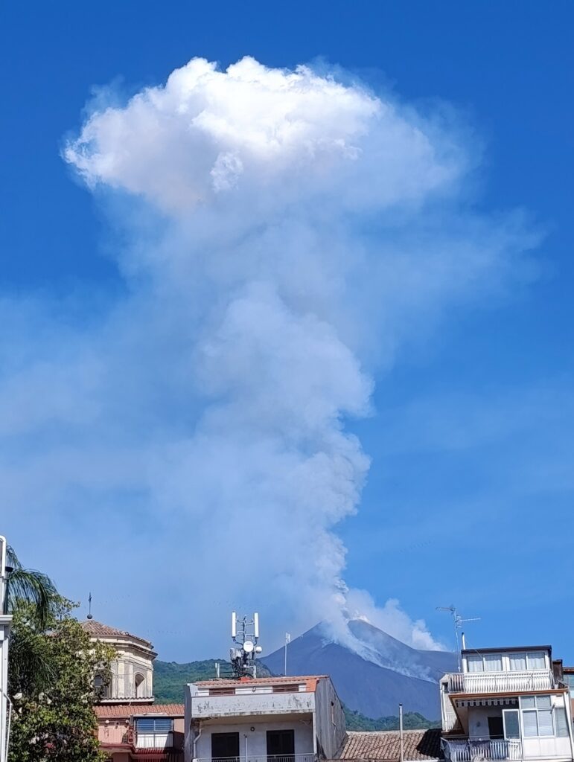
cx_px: 287
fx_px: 1808
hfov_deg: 18.0
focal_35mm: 82
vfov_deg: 23.8
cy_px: 381
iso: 53
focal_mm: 6.11
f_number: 1.65
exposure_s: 1/887
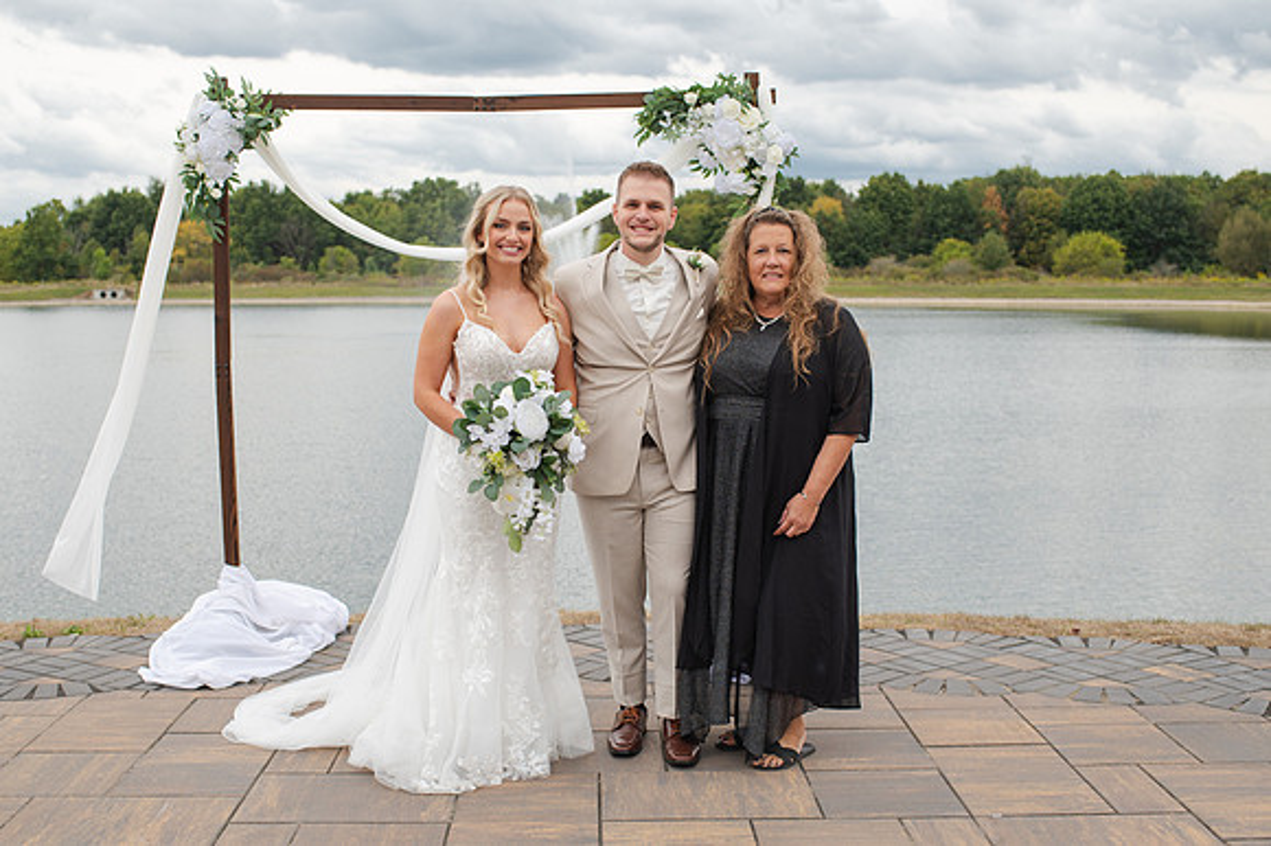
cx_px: 596
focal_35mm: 42
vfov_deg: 32.0
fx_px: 1472
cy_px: 494
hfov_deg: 46.7
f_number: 3.5
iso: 110
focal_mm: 35
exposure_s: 1/800
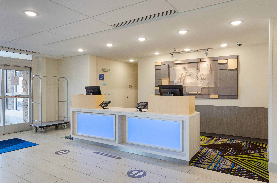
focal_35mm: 24
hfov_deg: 75.0
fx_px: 181
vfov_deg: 53.8
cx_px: 138
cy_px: 94
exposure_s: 1/8
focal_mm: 15
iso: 200
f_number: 7.1
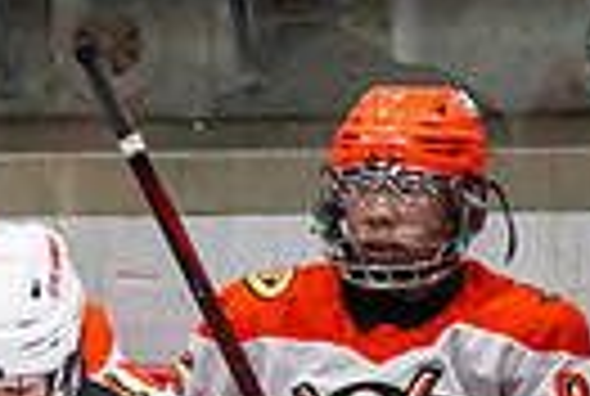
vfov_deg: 0.9
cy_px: 736
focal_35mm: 1472
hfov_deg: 1.4
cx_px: 92
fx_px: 24179
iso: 1600
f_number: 2.8
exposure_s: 1/640
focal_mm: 200
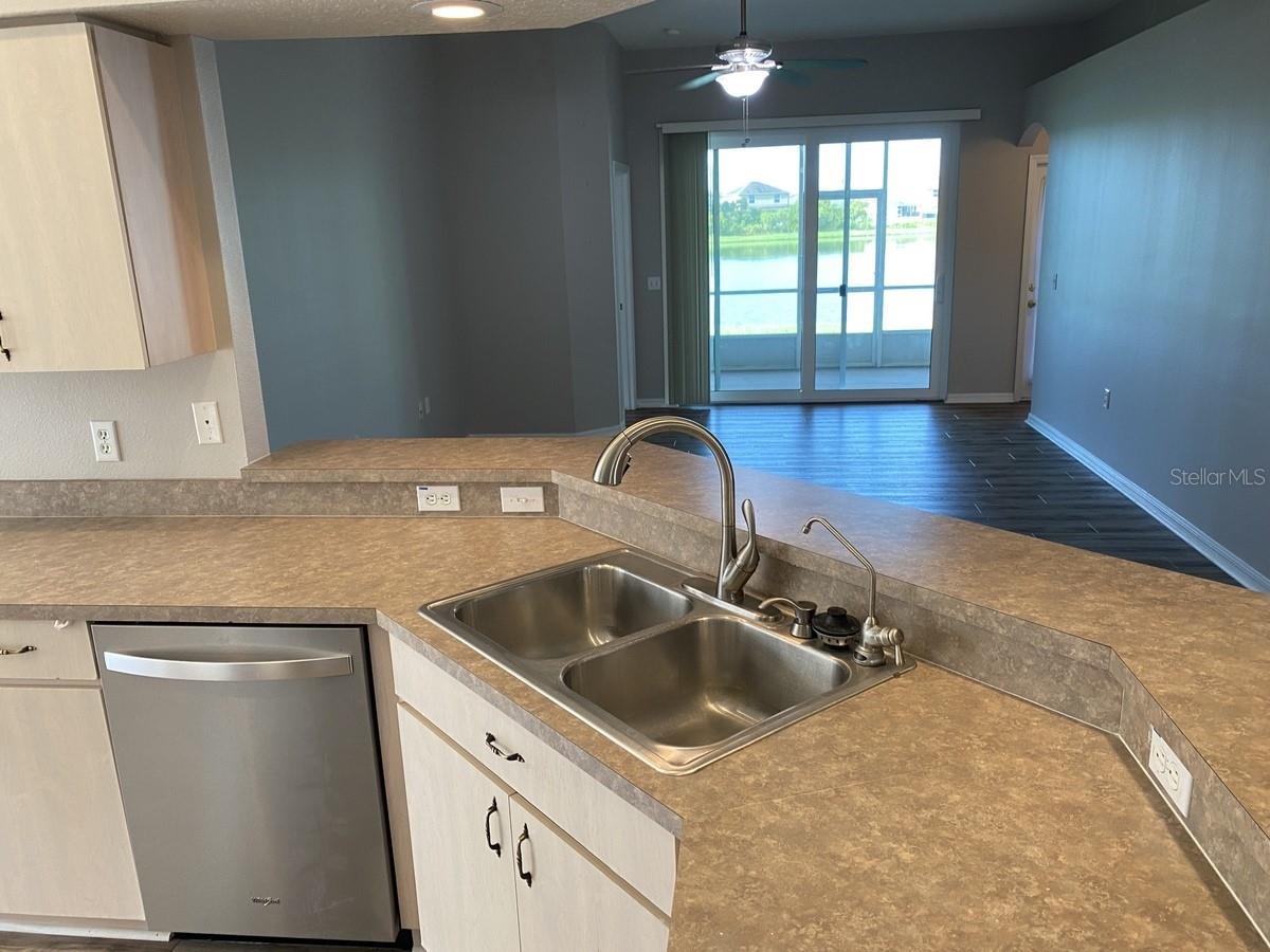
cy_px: 476
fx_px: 954
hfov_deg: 67.3
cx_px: 635
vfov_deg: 53.1
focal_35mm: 26
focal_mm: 4.25
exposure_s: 1/60
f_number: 1.8
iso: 80
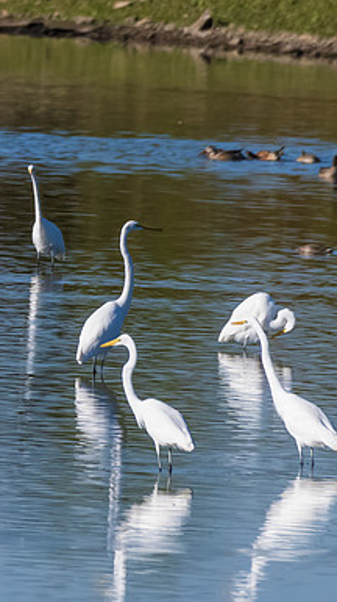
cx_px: -340
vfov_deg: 1.2
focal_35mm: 1731
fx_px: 27553
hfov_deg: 0.7
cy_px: 251
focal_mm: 500
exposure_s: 1/3200
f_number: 10
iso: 2000
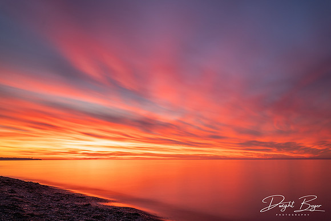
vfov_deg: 37.9
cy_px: 110
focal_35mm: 35
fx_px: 322
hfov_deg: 54.4
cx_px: 166
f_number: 8
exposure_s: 60
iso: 100
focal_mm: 35
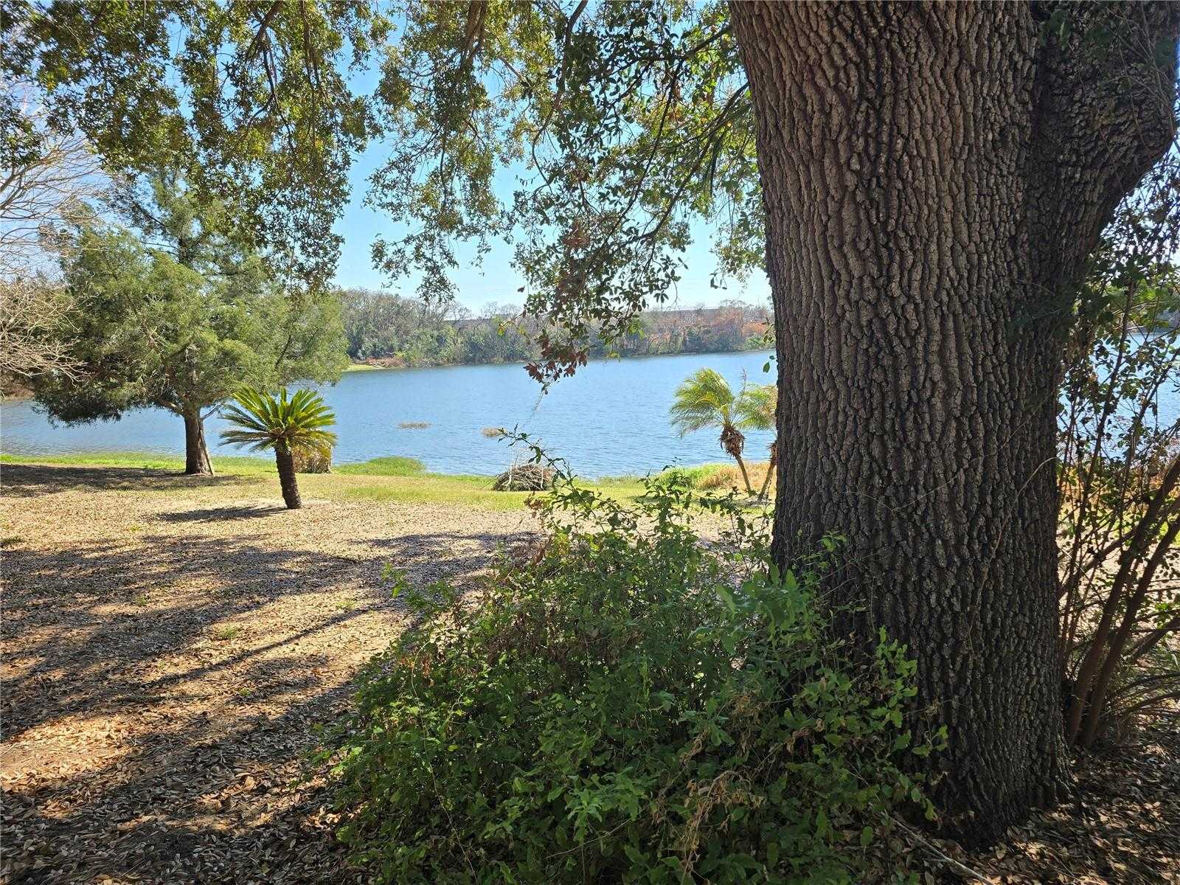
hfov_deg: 73.9
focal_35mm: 23
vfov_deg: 58.9
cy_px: 442
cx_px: 590
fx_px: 784
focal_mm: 6.3
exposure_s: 1/353
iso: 12
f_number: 1.7
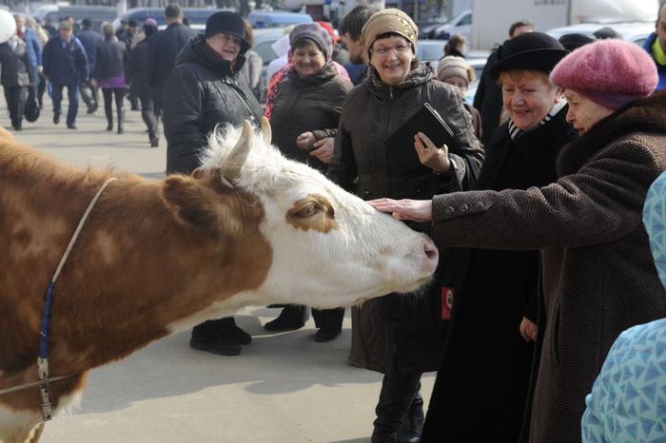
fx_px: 1109
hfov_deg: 33.4
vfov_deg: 22.6
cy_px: 222
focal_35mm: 60
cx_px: 333
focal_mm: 60
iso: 320
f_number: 7.1
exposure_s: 1/400
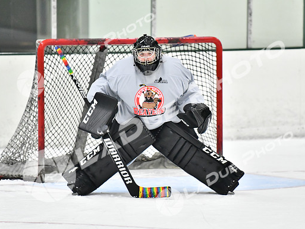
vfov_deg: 4.8
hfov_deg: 6.4
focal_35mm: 310
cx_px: 155
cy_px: 114
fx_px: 2732
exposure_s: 1/1250
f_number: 2.8
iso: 6400
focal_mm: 190
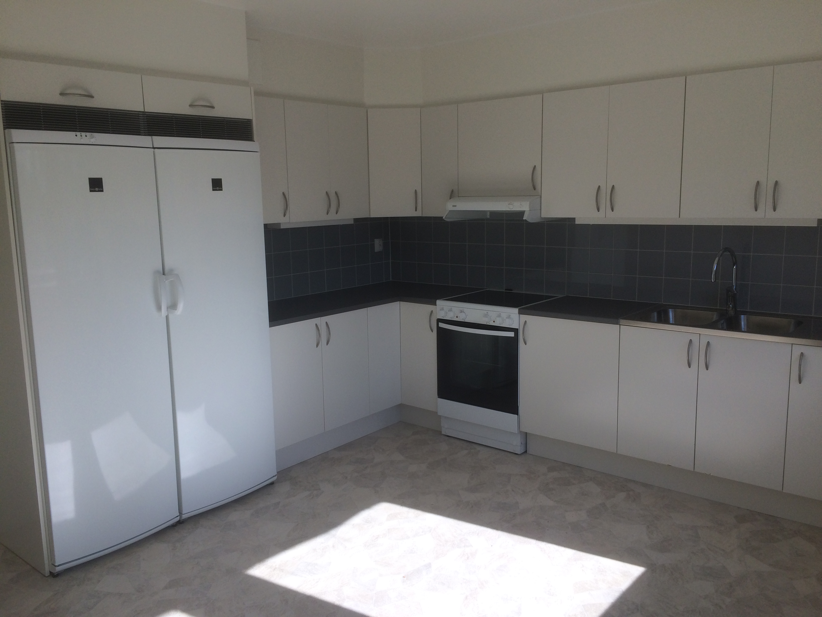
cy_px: 308
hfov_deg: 61.7
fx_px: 689
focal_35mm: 29
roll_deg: +0.9
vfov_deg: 48.2
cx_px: 411
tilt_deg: -10.3
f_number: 2.2
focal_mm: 4.15
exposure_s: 1/733
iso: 32
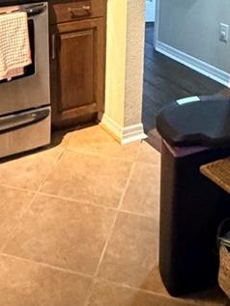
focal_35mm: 53
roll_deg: -0.4
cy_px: -14
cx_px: 79
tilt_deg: -11.7
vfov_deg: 32.6
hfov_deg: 27.4
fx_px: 469
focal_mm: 2.22
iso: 1000
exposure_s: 1/40
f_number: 2.2
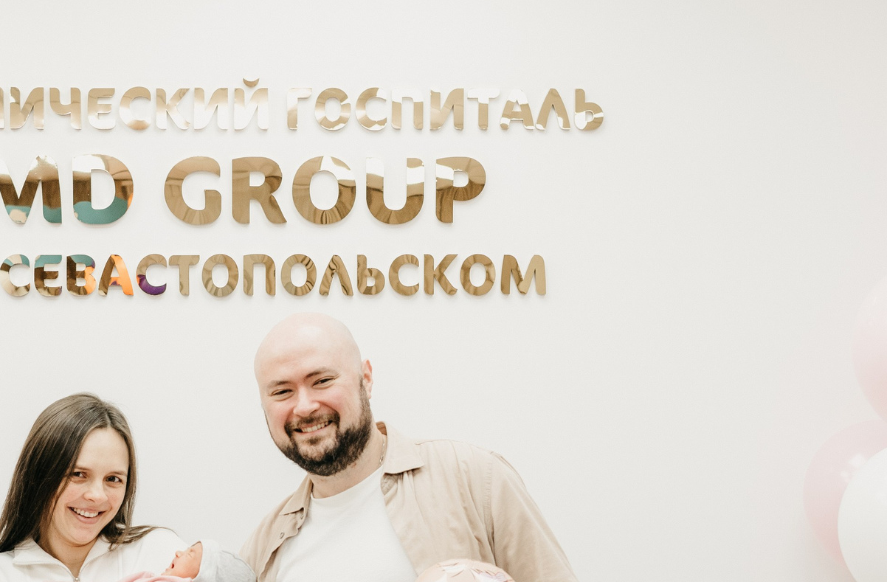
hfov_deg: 22.1
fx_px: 2256
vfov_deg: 14.5
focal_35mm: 92
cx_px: 231
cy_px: 570
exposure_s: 1/160
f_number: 4
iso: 250
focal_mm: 38
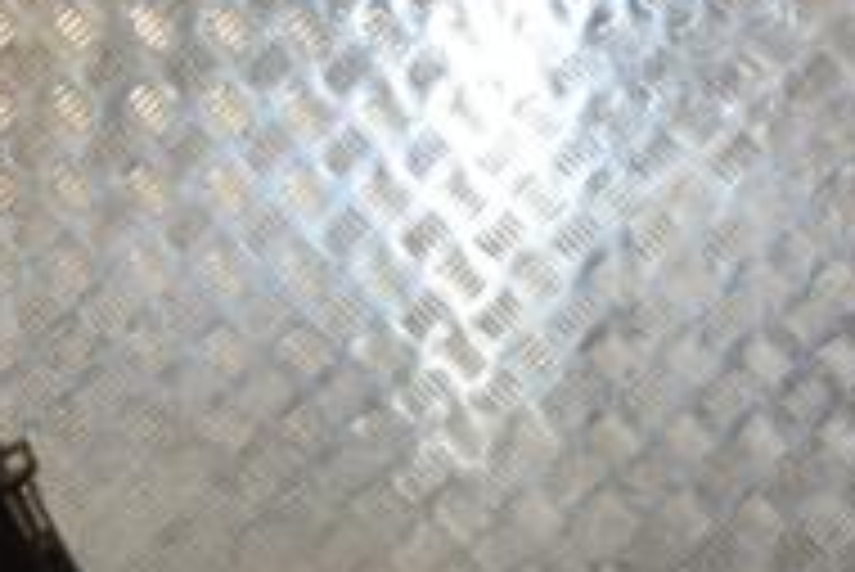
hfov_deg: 16.6
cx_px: 576
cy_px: 477
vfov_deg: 11.1
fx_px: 2923
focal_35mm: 123
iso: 800
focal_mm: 26
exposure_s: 1/200
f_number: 5
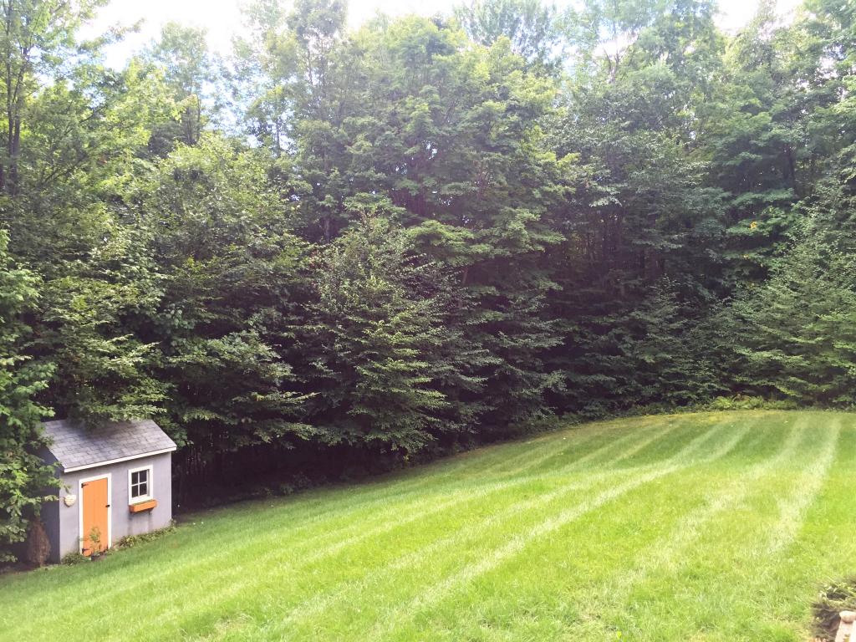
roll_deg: -1.2
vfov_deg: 48.2
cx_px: 428
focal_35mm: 29
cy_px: 321
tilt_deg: -2.1
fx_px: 717
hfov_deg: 61.7
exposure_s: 1/120
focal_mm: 4.15
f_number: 2.2
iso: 50
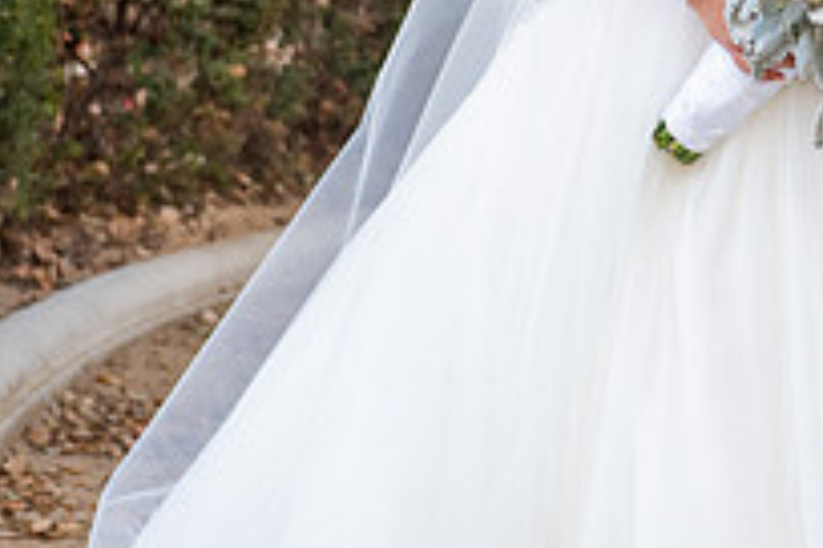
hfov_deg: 10.9
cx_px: 885
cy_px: -206
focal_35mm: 187
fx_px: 4275
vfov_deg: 7.3
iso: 640
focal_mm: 62
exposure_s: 1/200
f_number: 4.5
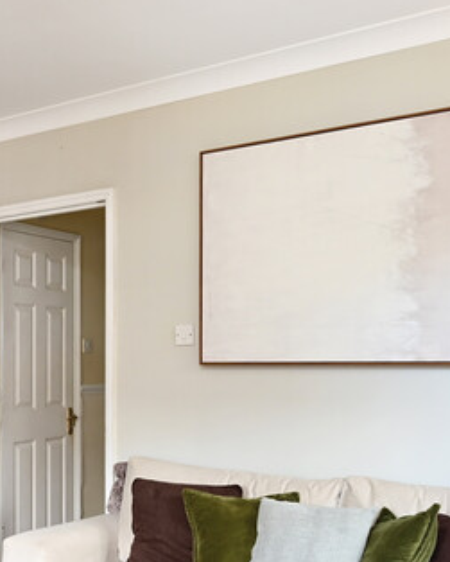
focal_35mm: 48
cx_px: -2
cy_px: 401
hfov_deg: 29.6
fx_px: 790
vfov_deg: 38.4
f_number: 7.1
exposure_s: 1/6
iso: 400
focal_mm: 15.5
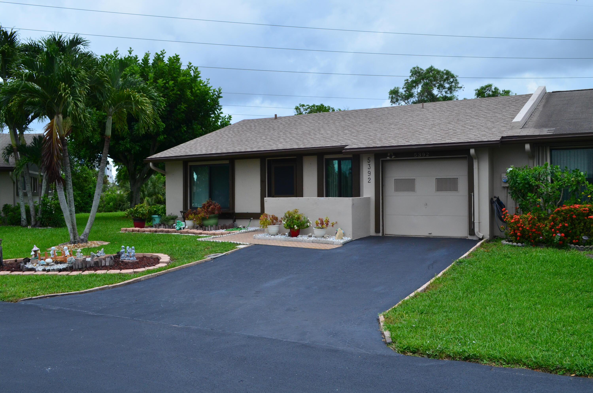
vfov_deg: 39.8
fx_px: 542
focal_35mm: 33
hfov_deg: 57.3
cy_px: 196
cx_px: 296
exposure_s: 1/200
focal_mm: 22
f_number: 10
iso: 400
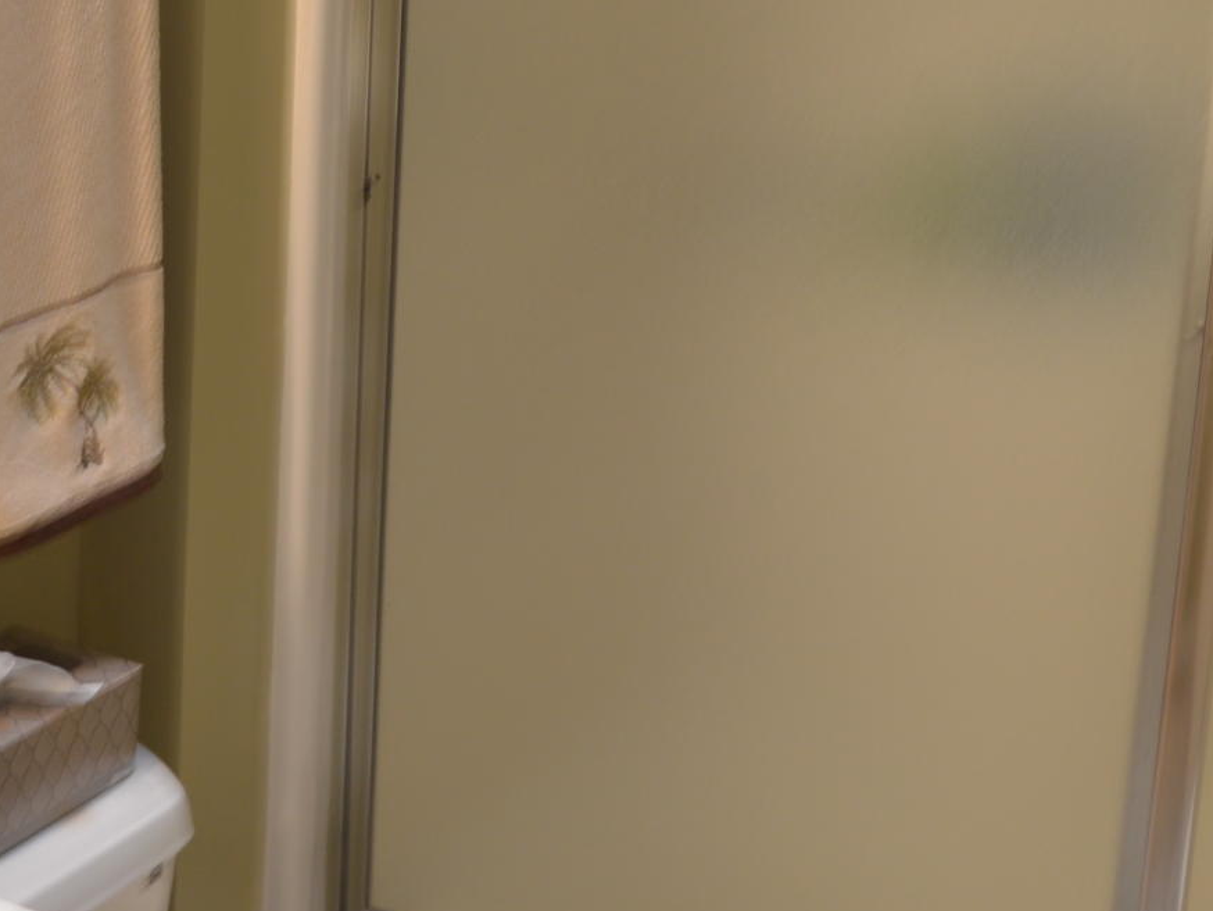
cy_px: 61
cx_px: 211
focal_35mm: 89
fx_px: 3120
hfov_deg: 21.7
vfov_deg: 16.4
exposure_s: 1/6
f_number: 3.5
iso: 100
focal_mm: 18
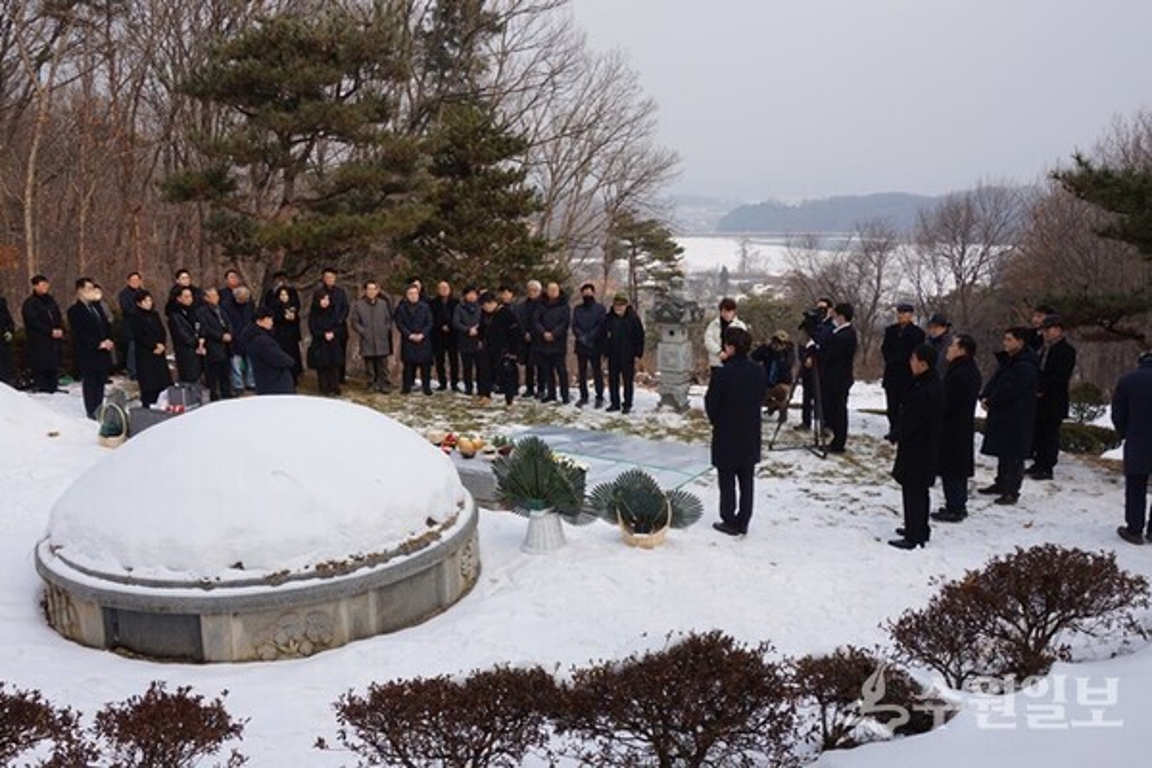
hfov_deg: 59.5
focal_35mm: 32
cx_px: 576
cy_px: 384
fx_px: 1008
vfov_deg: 41.7
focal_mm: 21
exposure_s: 1/80
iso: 100
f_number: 13
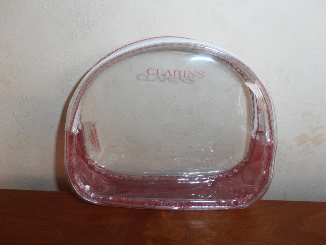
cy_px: 122
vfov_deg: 56.8
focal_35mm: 24
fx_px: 226
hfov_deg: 71.6
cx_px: 163
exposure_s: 1/30
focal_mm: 4.2
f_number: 3
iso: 125
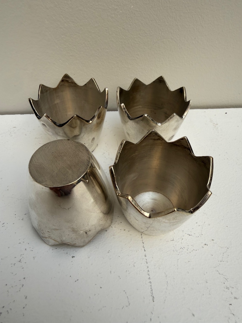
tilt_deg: -45.1
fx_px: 224
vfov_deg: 71.6
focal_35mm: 24
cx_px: 121
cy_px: 162
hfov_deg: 56.8
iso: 40
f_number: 2.2
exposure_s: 1/114
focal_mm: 2.22
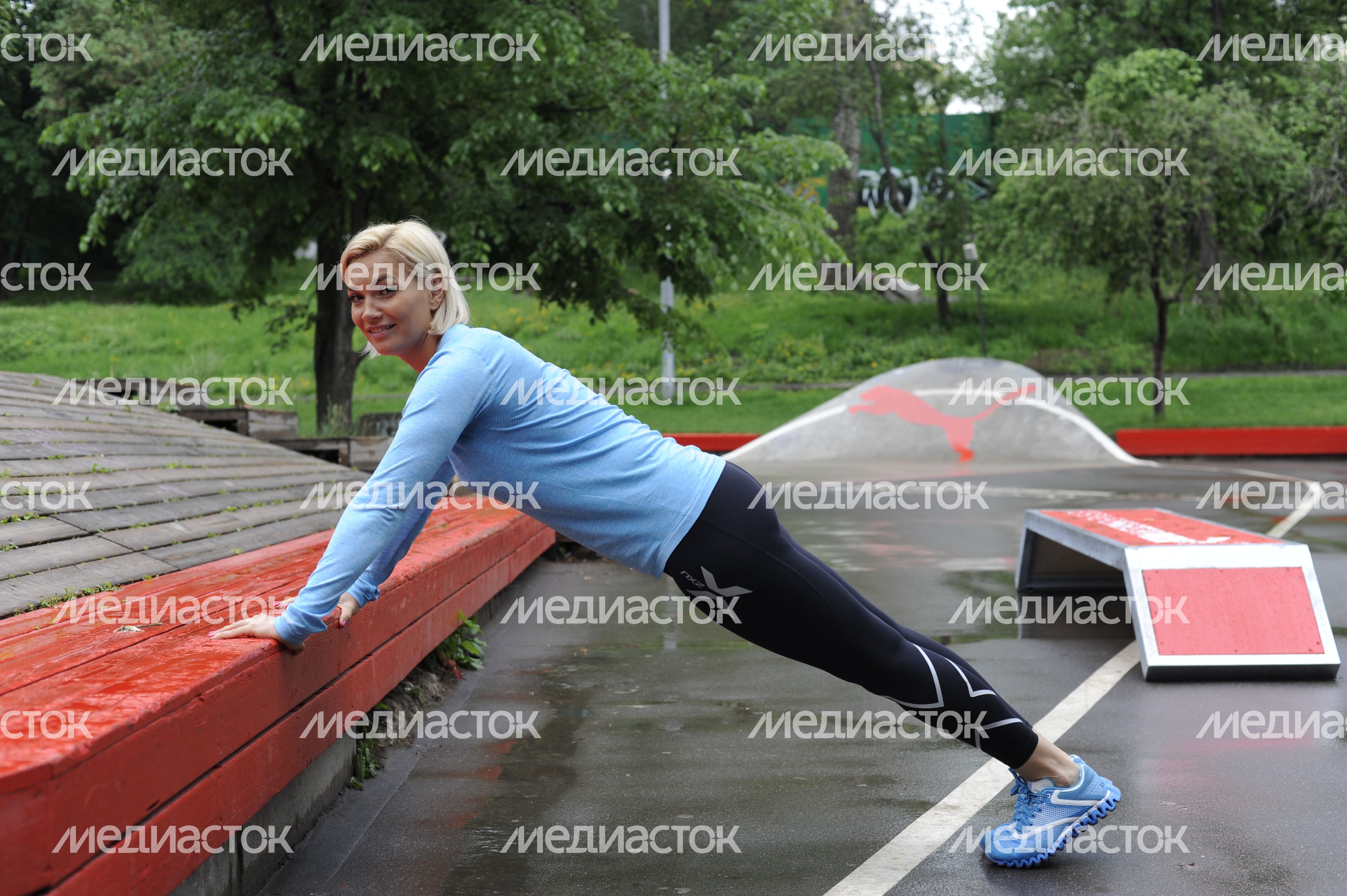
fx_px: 1870
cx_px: 674
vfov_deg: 27.0
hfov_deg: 39.6
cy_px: 448
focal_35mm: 50
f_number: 5
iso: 400
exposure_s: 1/500
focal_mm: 50
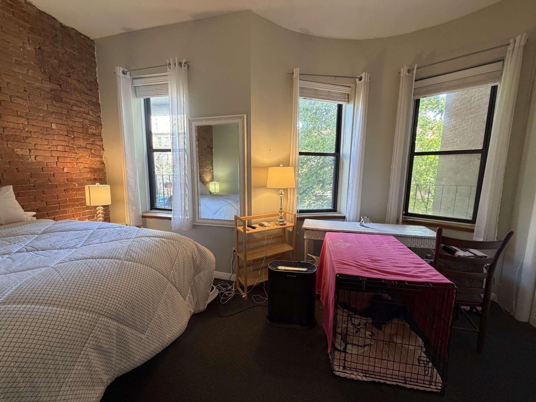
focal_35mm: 14
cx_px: 268
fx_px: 217
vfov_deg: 85.7
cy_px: 201
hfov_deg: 102.1
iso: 320
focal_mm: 2.22
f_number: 2.2
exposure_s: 1/60
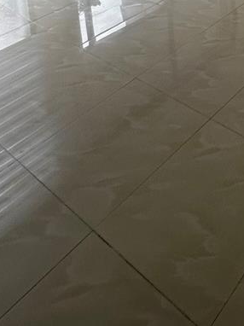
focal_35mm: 44
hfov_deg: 27.0
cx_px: 326
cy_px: -165
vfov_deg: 28.1
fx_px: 414
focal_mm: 2.22
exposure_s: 1/99
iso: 64
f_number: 2.2
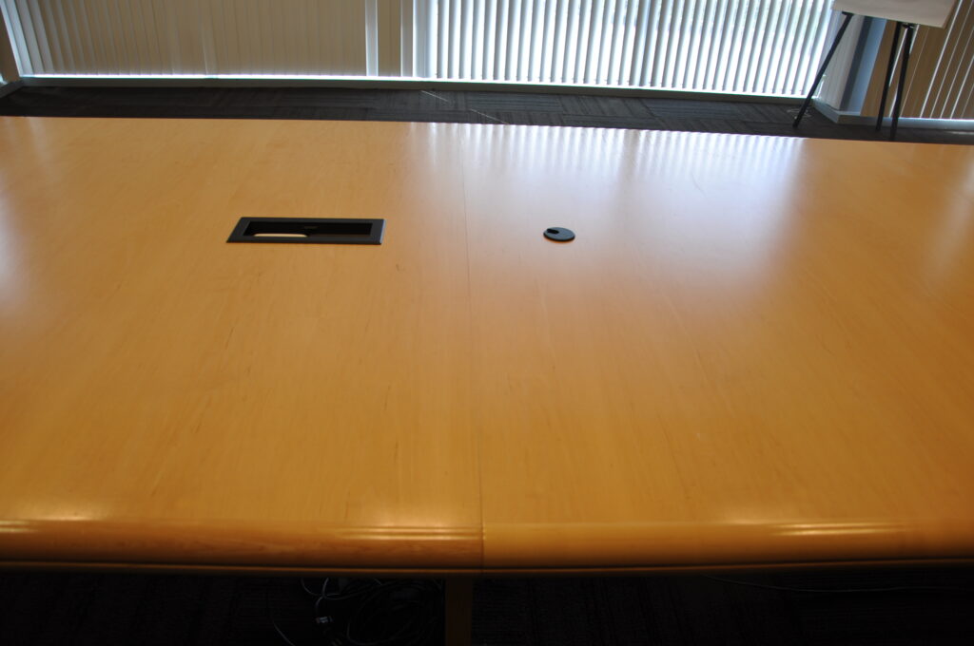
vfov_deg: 47.8
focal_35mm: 27
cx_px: 487
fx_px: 730
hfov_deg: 67.4
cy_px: 323
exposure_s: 1/40
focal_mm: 18
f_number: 3.5
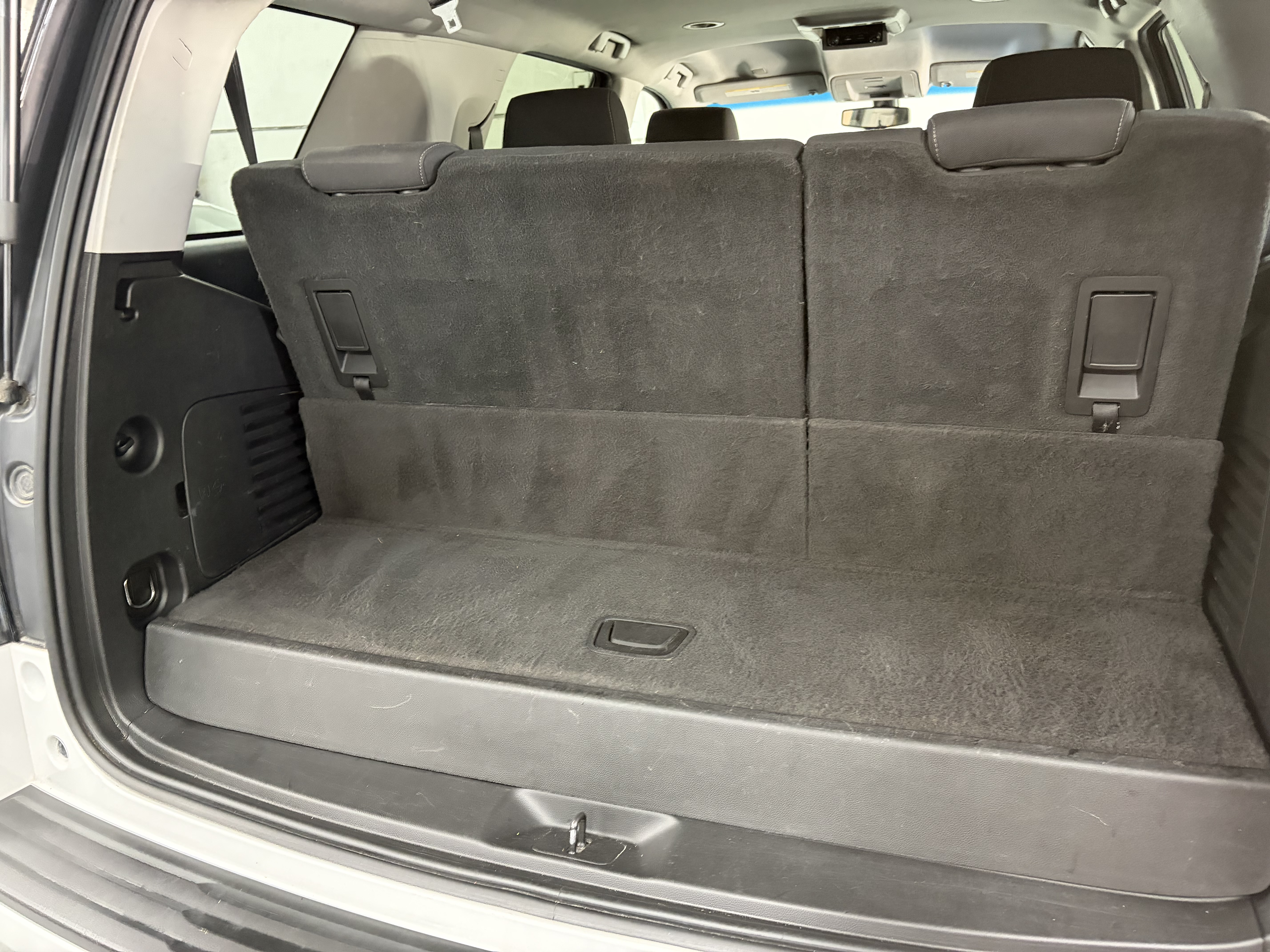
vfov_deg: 53.1
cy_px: 476
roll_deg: +2.5
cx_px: 635
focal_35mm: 26
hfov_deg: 67.3
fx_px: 954
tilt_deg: -19.4
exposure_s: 1/30
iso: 500
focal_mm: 5.96
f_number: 1.6
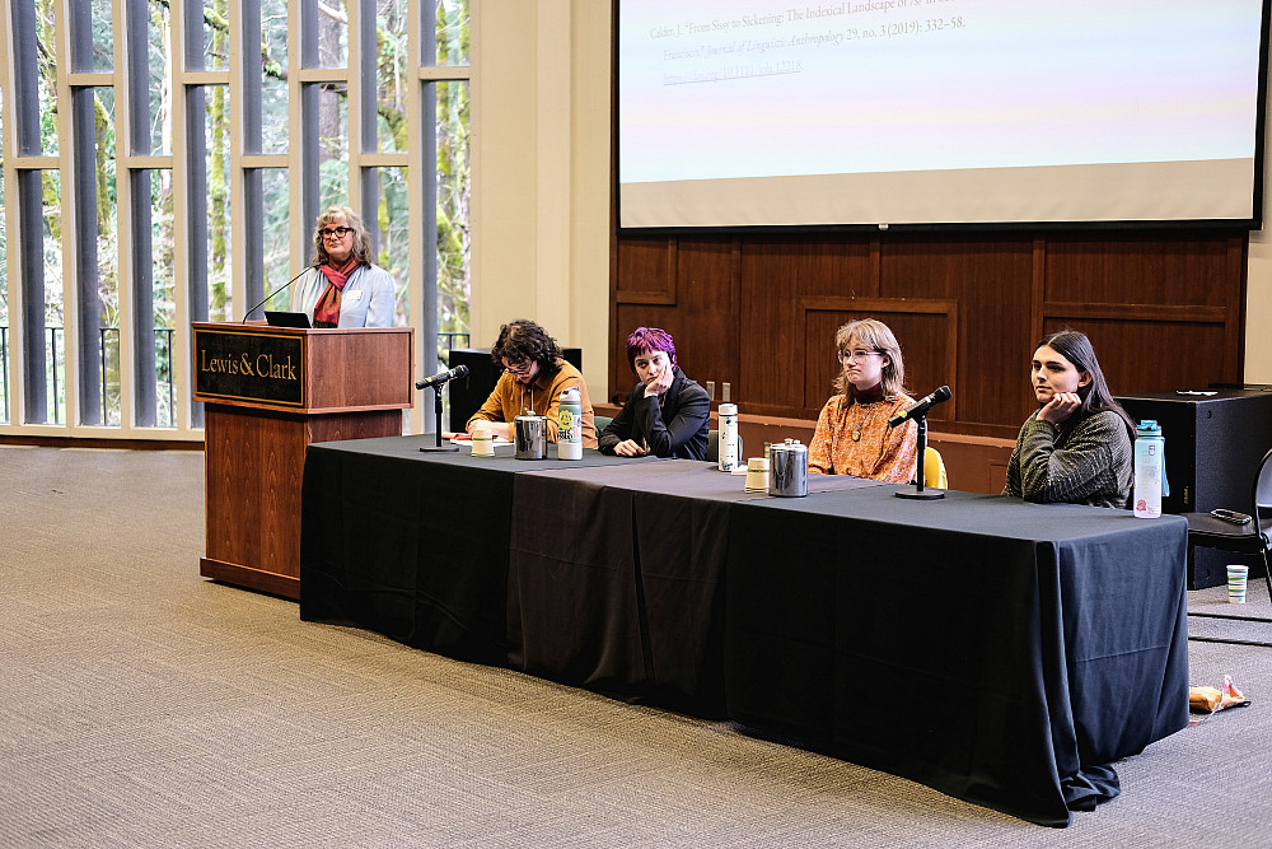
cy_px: 424
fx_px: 1873
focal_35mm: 53
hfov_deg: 37.5
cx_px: 636
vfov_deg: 25.5
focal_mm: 35
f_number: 2
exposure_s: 1/125
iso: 800
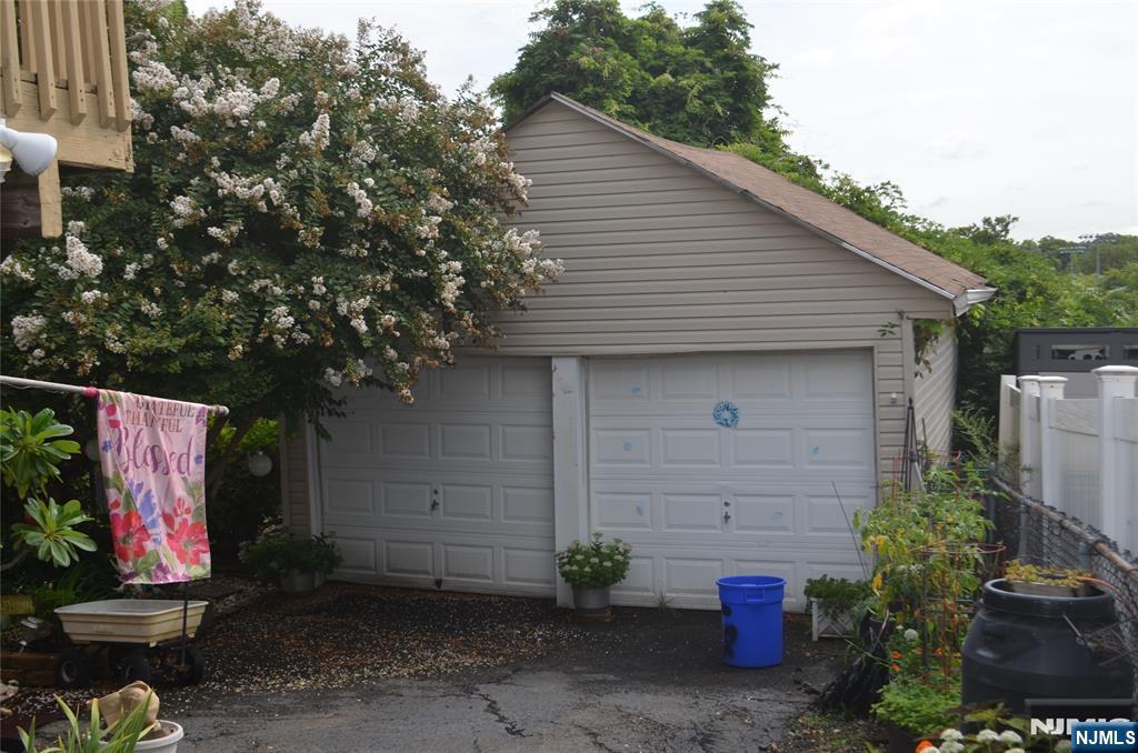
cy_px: 376
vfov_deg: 34.1
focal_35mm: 39
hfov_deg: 49.6
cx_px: 569
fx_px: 1230
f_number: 8
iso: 100
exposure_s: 1/200
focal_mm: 26
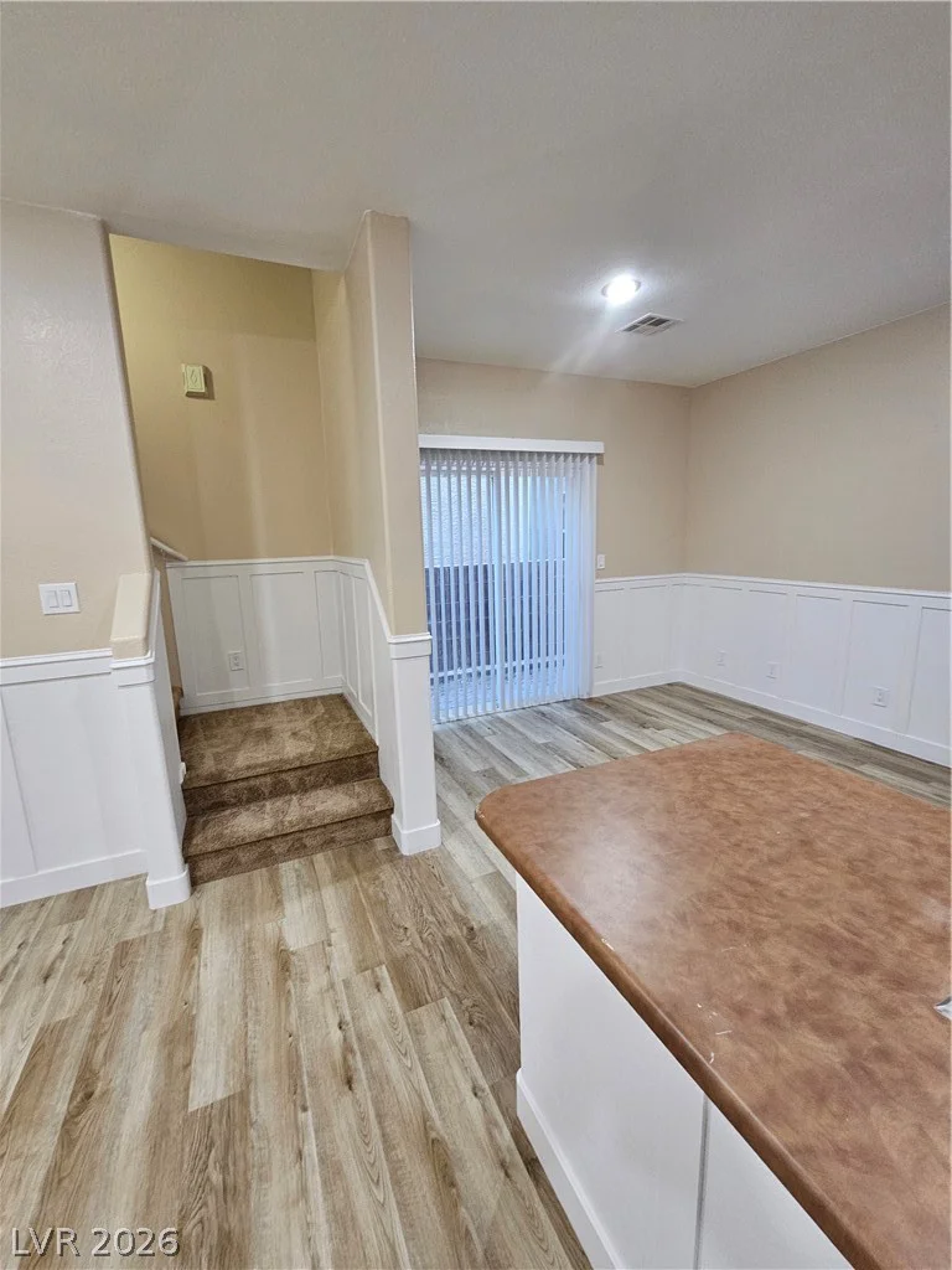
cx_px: 476
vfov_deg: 106.2
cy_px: 635
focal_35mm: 13
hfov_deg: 89.9
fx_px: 477
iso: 320
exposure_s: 1/40
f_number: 2.2
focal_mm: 2.2
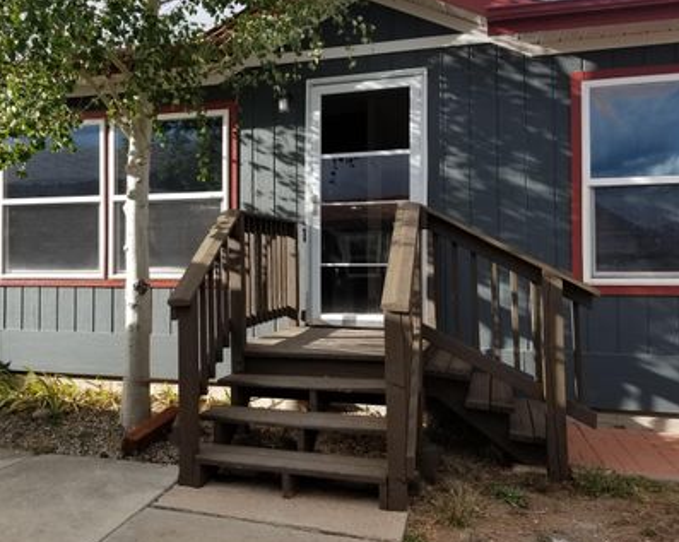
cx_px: 262
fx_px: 643
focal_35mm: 32
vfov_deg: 45.7
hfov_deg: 55.2
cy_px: 256
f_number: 1.7
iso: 50
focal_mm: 4.25
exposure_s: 1/1164
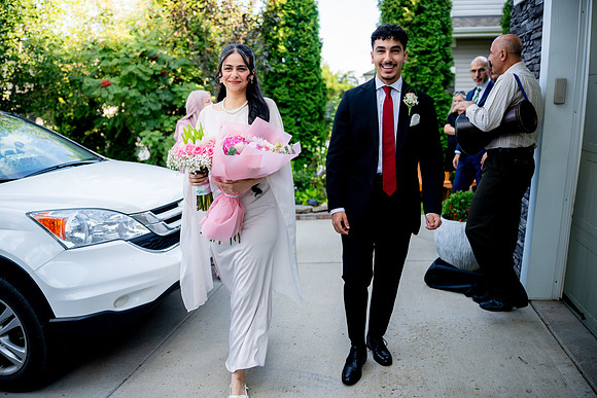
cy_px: 199
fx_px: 464
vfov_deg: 46.4
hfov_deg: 65.5
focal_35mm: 28
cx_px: 298
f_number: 2
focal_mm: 28
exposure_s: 1/400
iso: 125
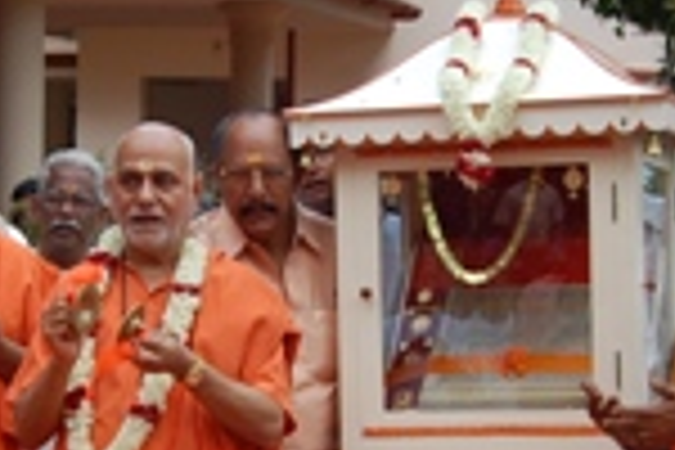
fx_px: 2156
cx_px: 274
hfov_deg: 17.8
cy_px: 360
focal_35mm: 115
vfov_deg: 11.9
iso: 200
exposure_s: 1/160
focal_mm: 18
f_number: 6.3
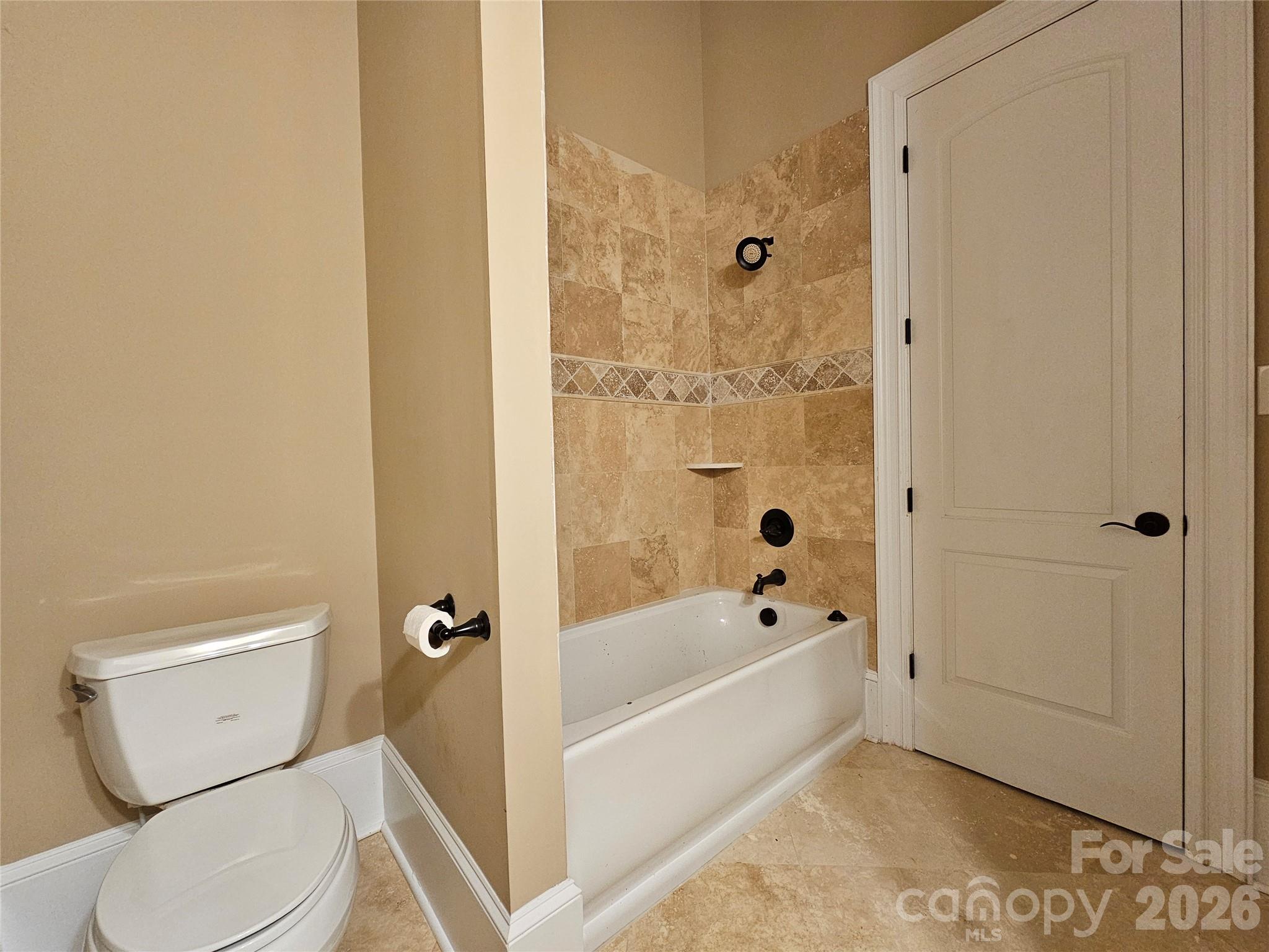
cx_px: 634
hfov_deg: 106.2
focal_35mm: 13
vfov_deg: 89.9
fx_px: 477
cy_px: 476
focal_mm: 2.2
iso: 400
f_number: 2.2
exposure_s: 1/60
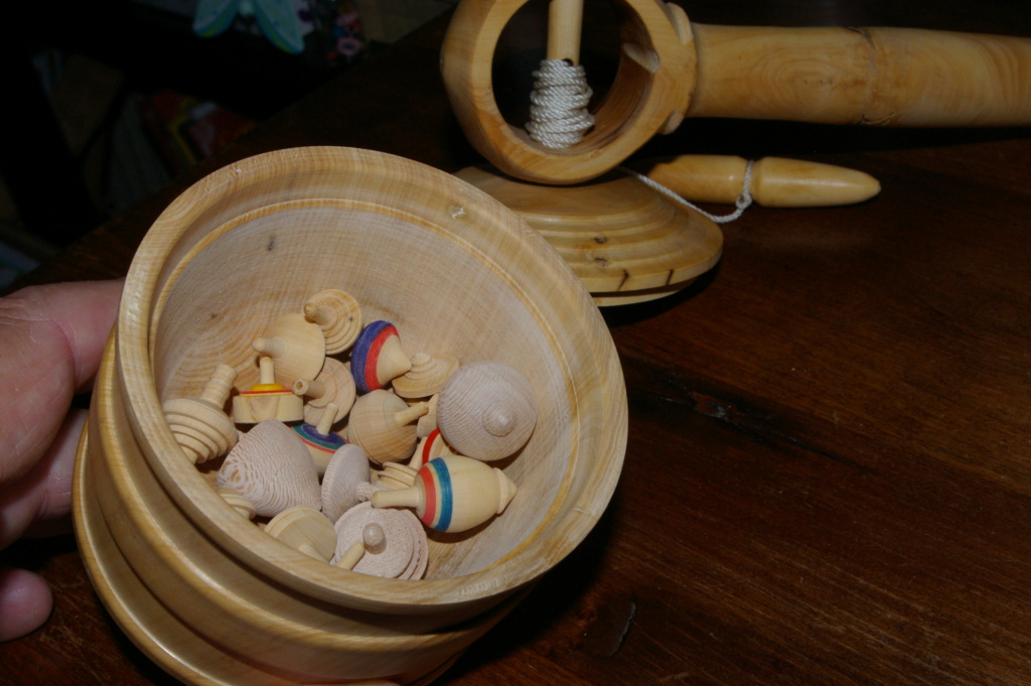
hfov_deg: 42.4
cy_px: 343
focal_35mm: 46
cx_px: 516
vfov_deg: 28.9
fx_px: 1331
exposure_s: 1/45
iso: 400
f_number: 16
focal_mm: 31
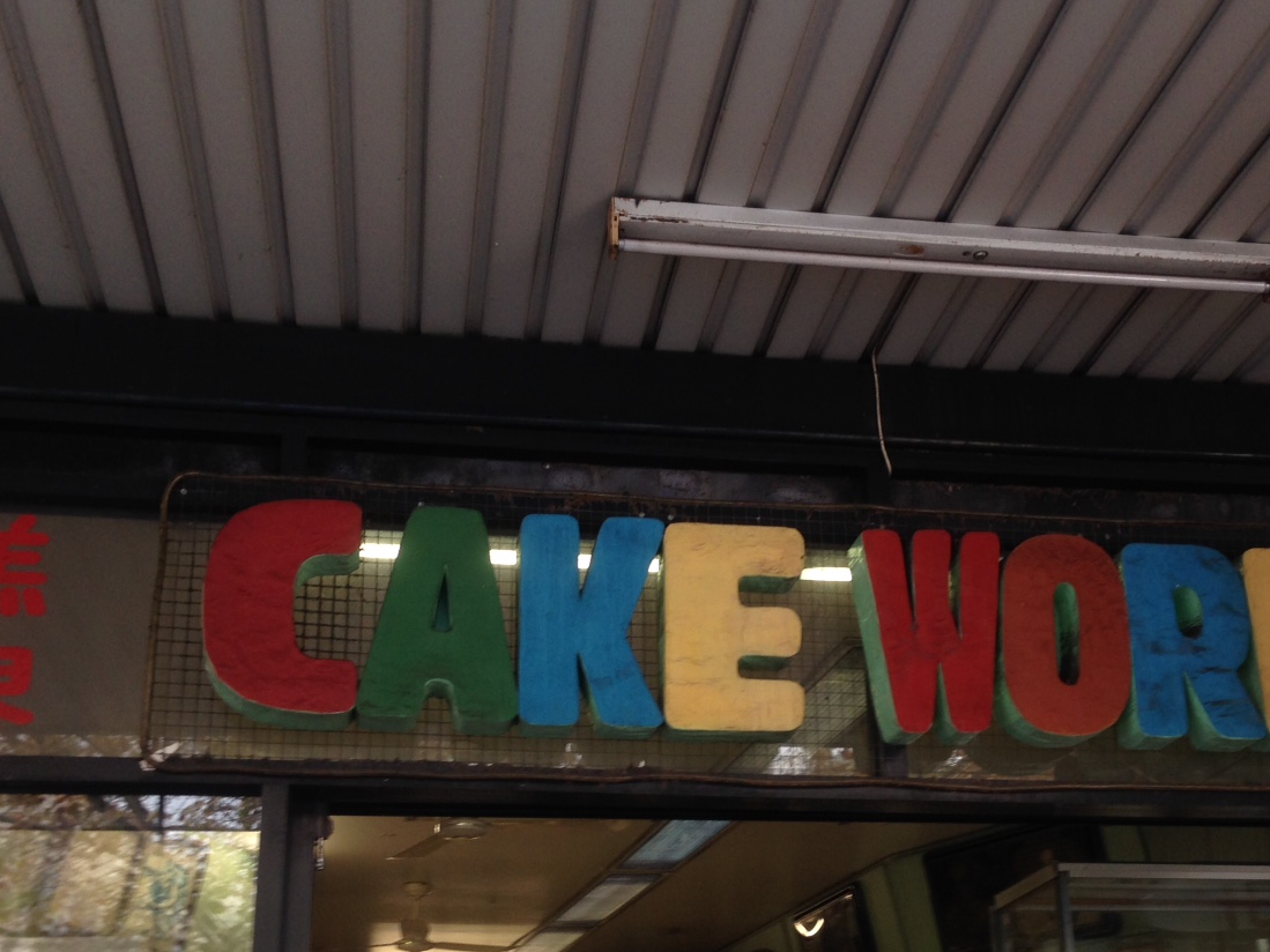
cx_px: 731
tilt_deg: +19.3
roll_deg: +0.6
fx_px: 1798
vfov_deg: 29.4
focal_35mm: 49
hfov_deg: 38.8
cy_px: 664
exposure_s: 1/60
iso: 50
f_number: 2.4
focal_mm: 4.12
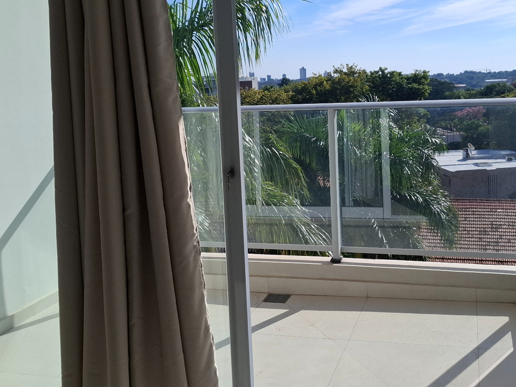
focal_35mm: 40
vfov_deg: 35.7
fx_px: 596
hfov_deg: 46.6
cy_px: 141
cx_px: 298
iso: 50
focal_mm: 5.54
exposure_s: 1/2674
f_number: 1.8
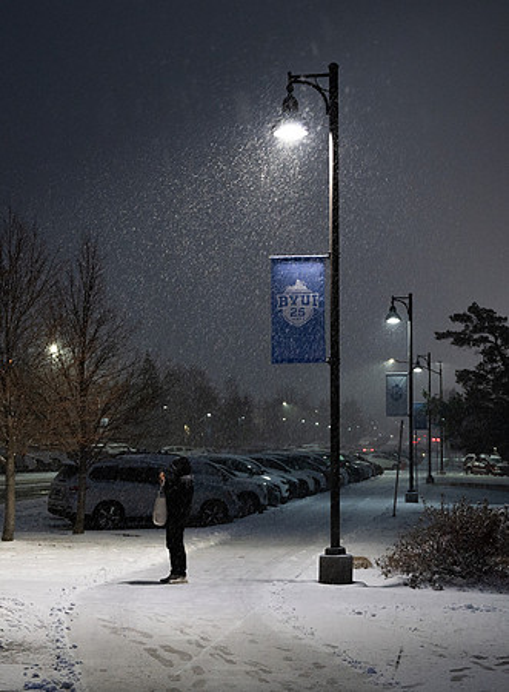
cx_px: 250
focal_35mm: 76
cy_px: 382
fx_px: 1507
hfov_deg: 19.2
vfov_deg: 25.8
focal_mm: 44
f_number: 4
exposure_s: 1/60
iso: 1600
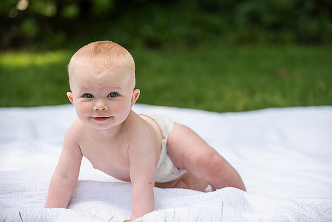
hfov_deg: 16.8
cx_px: 174
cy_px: 105
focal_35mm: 122
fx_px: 1123
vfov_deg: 11.3
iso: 400
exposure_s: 1/1250
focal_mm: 116
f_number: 3.5
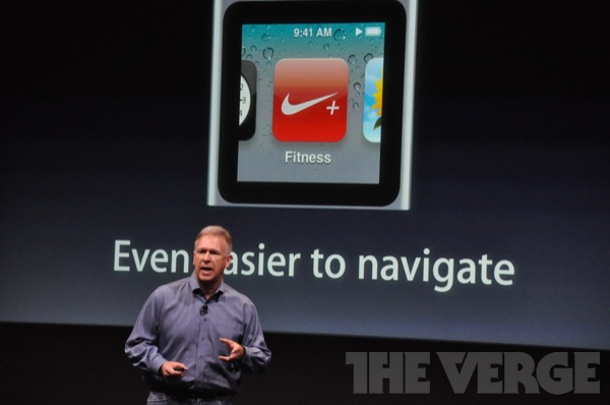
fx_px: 2664
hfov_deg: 13.1
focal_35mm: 158
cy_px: 202
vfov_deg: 8.7
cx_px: 305
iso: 2500
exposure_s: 1/250
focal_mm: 105
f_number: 5.3
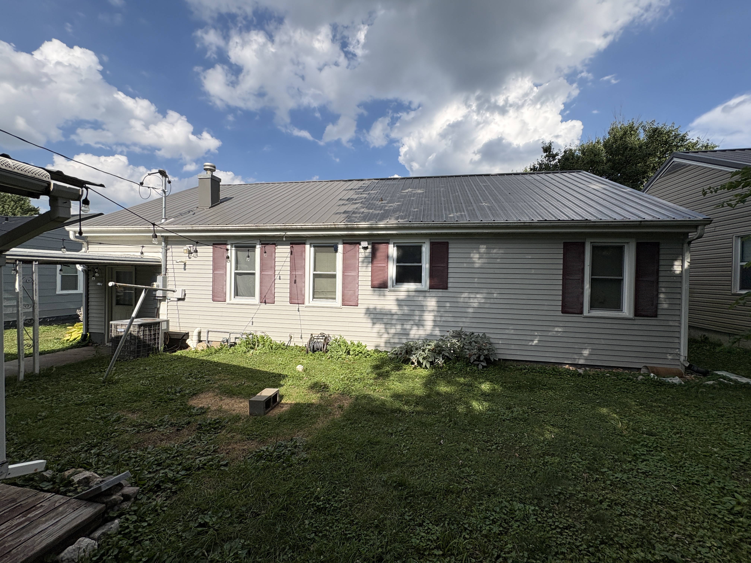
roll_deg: -1.5
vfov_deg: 85.7
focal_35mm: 14
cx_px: 376
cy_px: 282
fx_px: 304
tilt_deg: -0.7
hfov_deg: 102.1
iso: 50
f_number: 2.2
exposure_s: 1/2208
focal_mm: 2.22
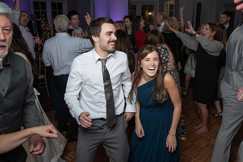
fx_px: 234
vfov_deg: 38.3
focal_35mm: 35
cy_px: 75
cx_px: 119
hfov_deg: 55.0
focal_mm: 29
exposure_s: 1/200
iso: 2000
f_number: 5.6
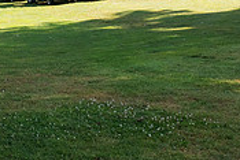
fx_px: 620
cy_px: -40
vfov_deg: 14.2
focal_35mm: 93
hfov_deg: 21.4
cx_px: 26
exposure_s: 1/640
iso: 400
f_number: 5.6
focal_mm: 28
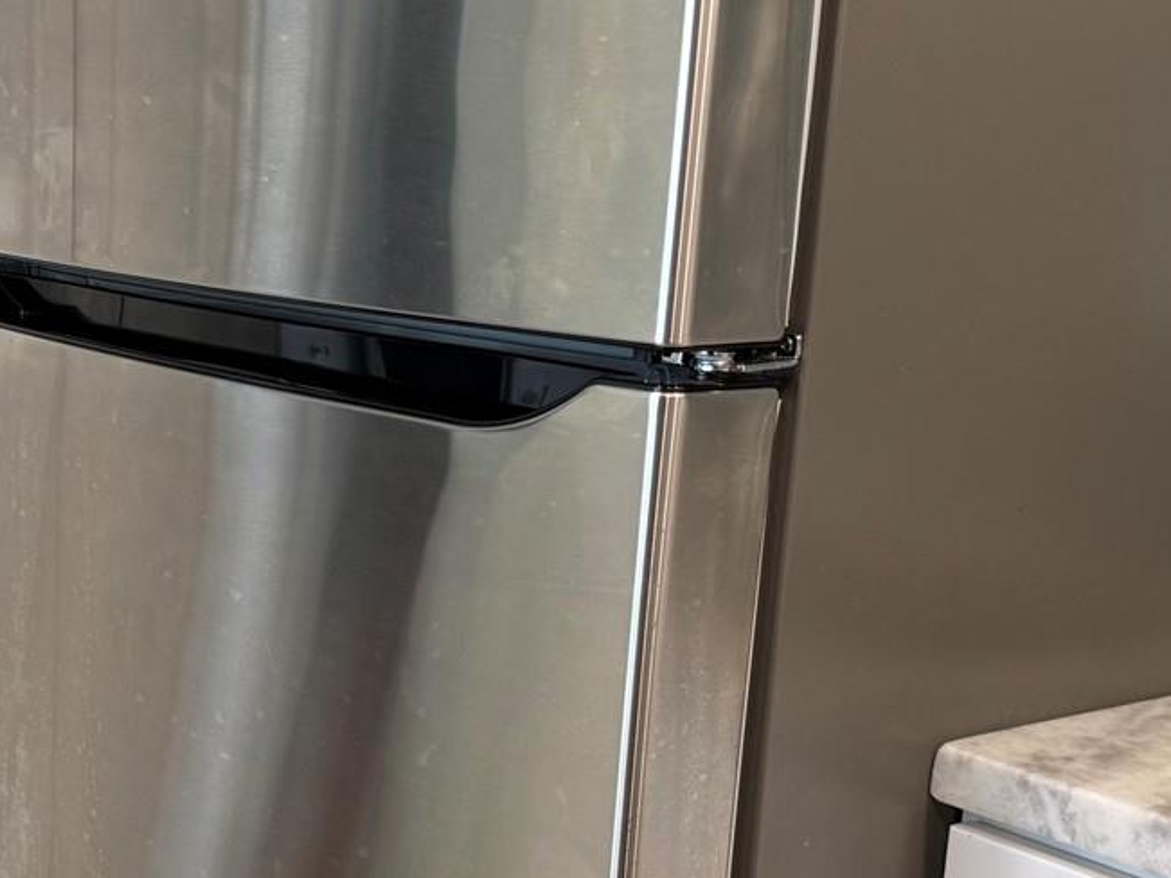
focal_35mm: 59
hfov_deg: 31.6
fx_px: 1996
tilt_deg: -11.9
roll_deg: -1.3
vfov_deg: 24.7
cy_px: 590
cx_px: 182
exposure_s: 1/120
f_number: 1.78
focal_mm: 6.76
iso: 125
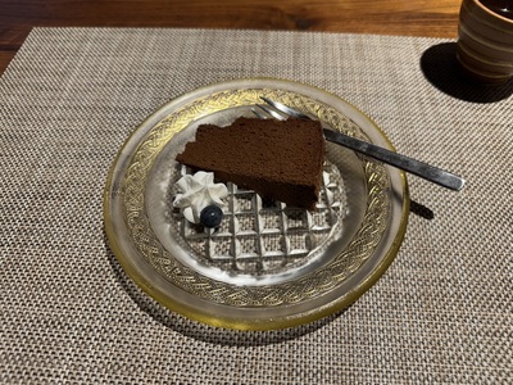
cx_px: 256
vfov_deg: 56.8
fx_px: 356
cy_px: 192
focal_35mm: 24
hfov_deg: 71.6
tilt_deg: -55.6
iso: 100
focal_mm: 6.76
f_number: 1.78
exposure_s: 1/100
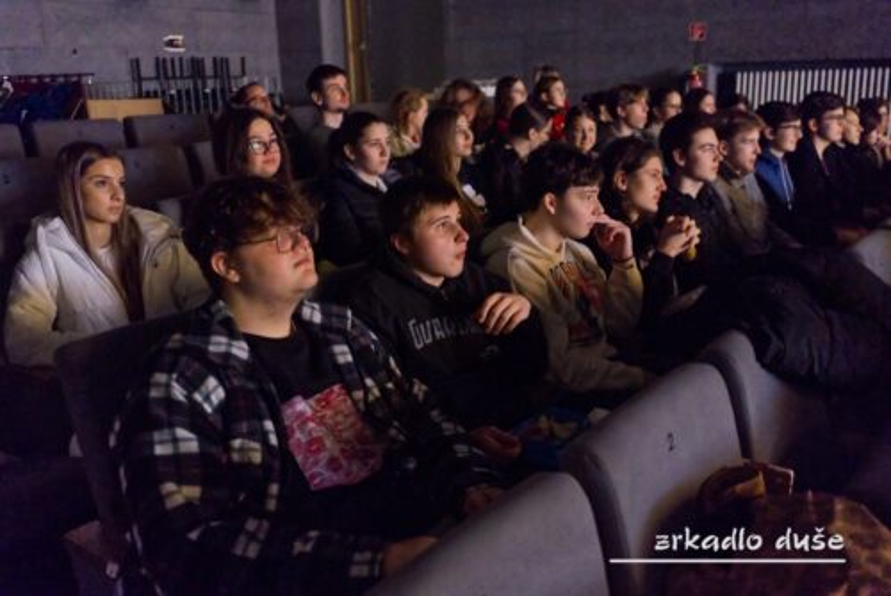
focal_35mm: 35
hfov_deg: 54.4
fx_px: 867
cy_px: 298
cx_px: 446
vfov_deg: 37.9
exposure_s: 1/10
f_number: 2
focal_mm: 23
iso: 12800
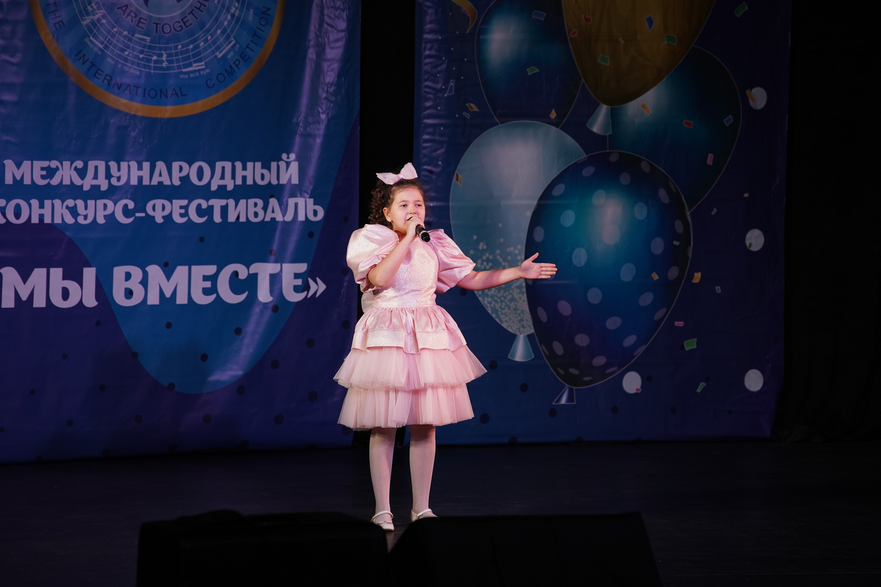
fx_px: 3671
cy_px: 294
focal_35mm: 150
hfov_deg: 13.7
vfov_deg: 9.1
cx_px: 440
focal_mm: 150
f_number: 4
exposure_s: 1/400
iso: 1600
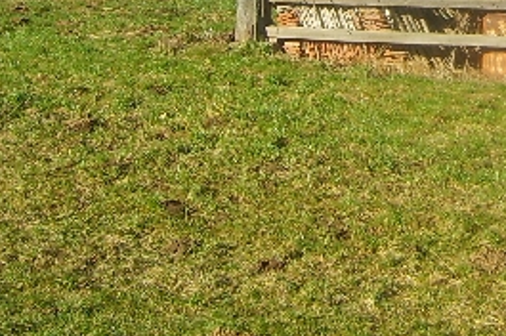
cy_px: -170
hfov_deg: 18.0
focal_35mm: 110
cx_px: 552
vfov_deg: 11.9
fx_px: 1544
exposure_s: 1/500
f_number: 2.8
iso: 50
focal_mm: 5.8
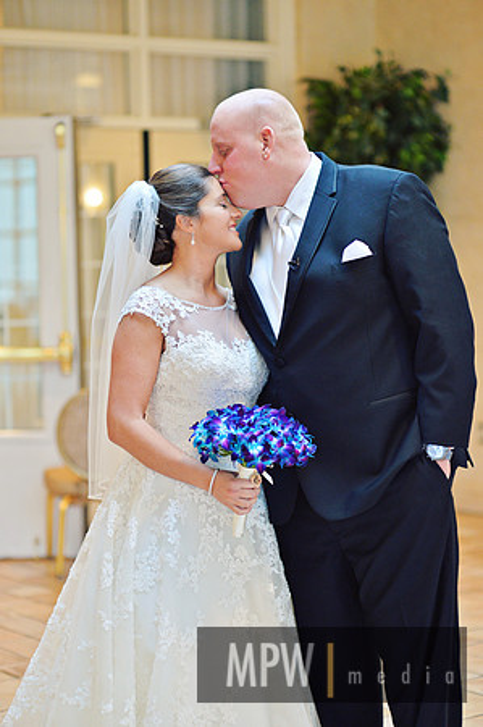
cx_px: 242
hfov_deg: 16.0
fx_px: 1714
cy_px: 364
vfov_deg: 23.9
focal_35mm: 85
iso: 2000
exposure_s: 1/200
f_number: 2.2
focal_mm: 85
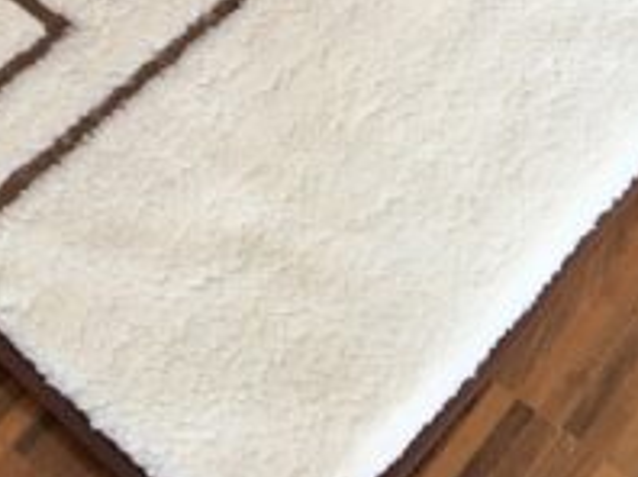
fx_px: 1620
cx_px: 126
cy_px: -216
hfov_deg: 22.0
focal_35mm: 88
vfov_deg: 15.6
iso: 32
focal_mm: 4.15
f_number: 2.2
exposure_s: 1/33
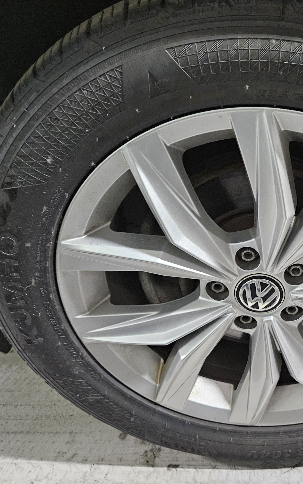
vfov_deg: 58.1
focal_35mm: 33
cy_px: 241
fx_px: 436
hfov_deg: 35.7
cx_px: 281
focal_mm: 5.4
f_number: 1.8
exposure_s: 1/24
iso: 640
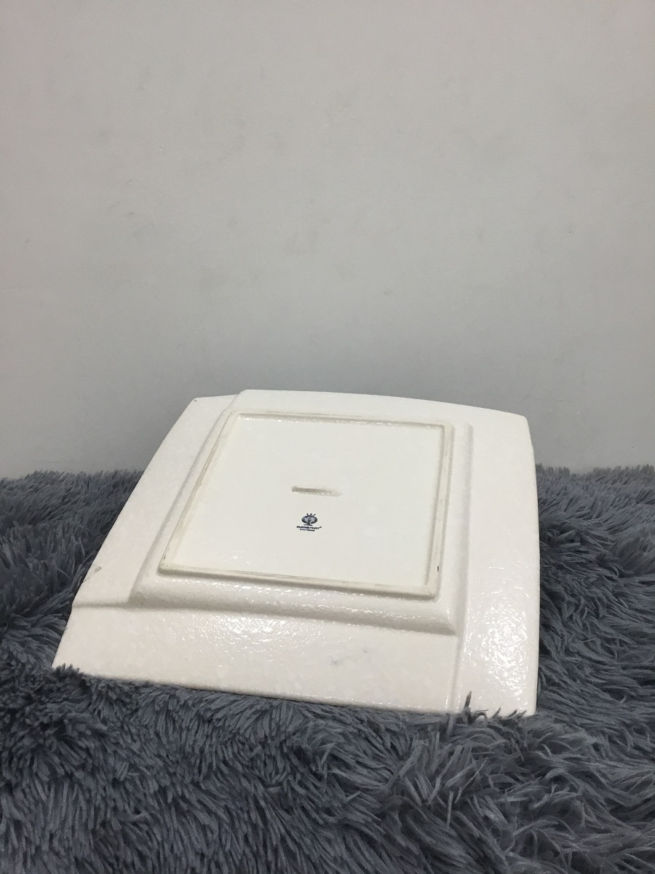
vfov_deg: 58.4
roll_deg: +1.2
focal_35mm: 31
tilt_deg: -16.2
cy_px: 437
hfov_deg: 45.4
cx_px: 328
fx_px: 782
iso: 40
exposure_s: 1/33
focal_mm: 3.3
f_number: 2.4
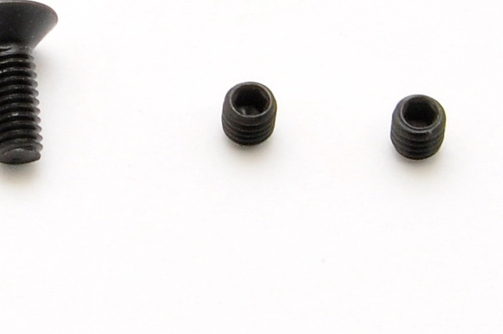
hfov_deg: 4.4
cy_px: -313
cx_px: -48
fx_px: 6603
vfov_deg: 2.9
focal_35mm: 473
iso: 400
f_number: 20
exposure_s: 1/60
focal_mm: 52
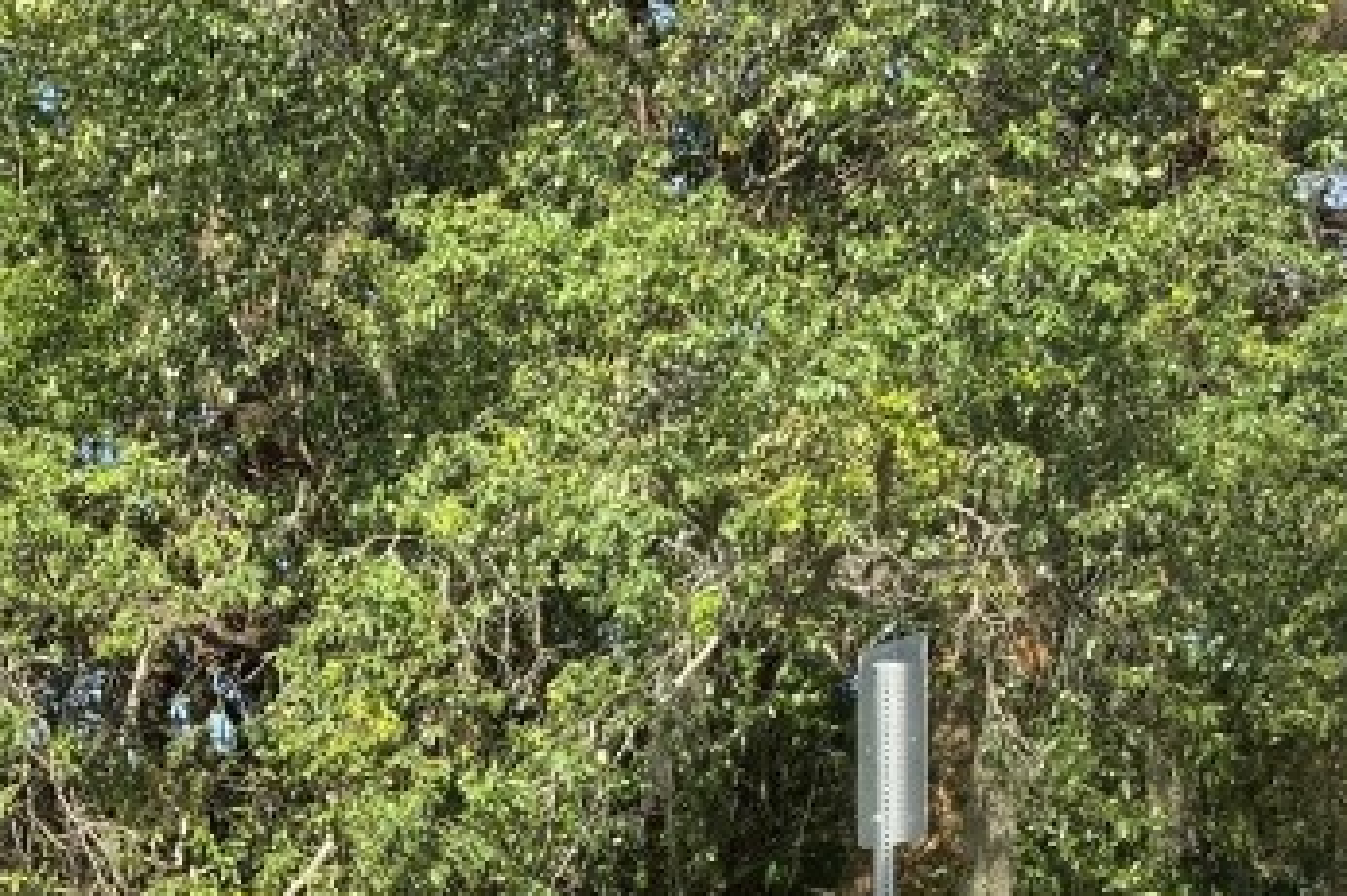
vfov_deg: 14.8
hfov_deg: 22.5
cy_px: 1078
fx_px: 3328
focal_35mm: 89
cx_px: 225
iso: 16
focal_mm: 3
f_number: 1.8
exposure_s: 1/869
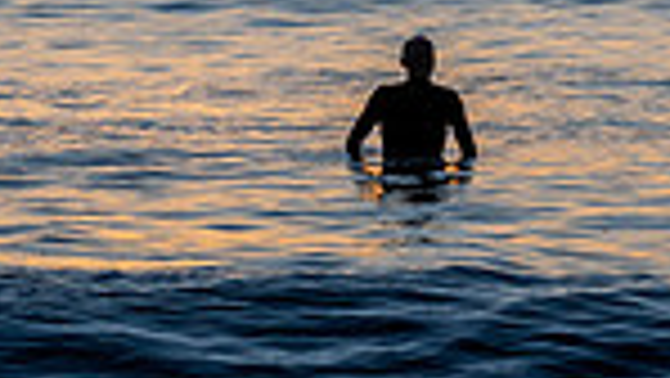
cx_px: 468
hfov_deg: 2.2
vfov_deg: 1.2
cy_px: -281
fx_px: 17384
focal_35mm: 978
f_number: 5.6
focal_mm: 240
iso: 160
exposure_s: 1/160
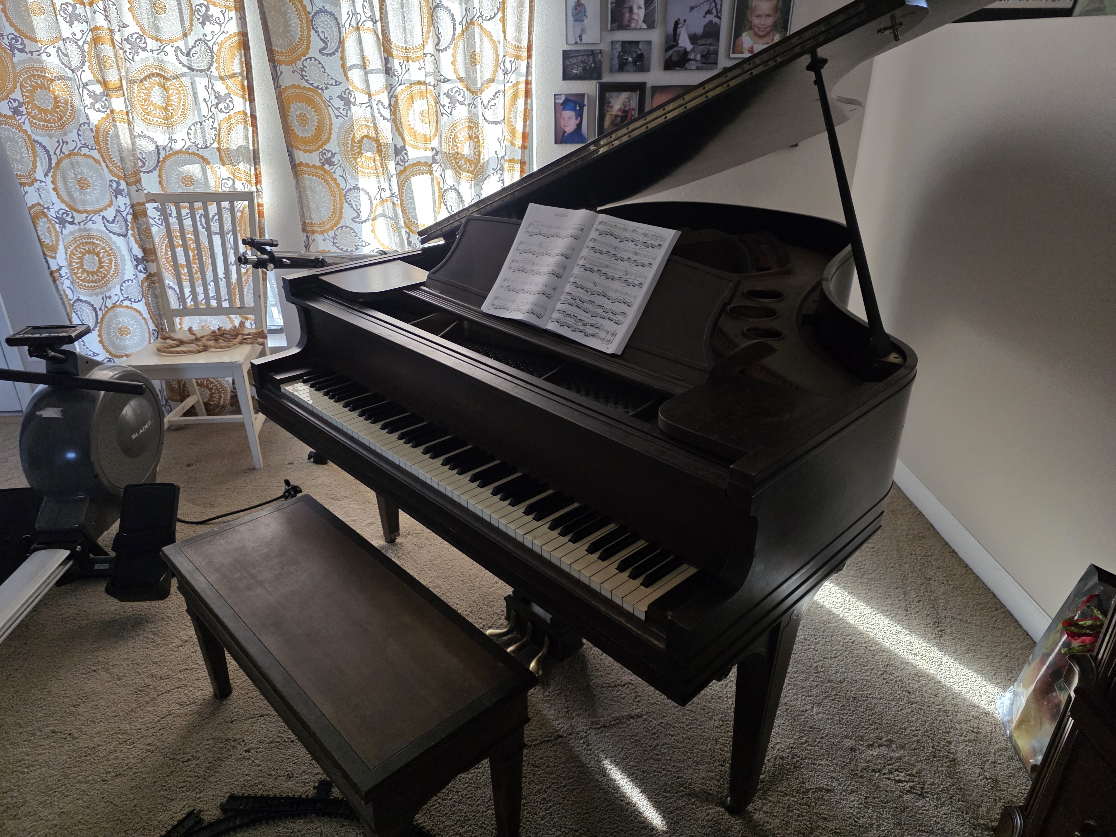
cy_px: 418
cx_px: 558
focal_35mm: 23
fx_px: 742
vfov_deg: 58.9
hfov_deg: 73.9
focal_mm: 6.3
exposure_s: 1/120
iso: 500
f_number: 1.7
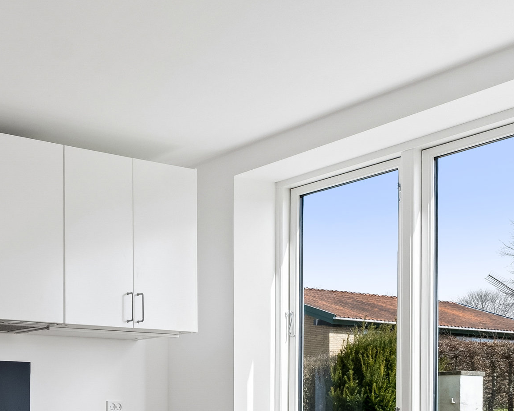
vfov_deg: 27.6
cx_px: -142
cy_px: 427
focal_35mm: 51
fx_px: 776
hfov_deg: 29.8
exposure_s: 1/30
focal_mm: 14
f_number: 8
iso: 200
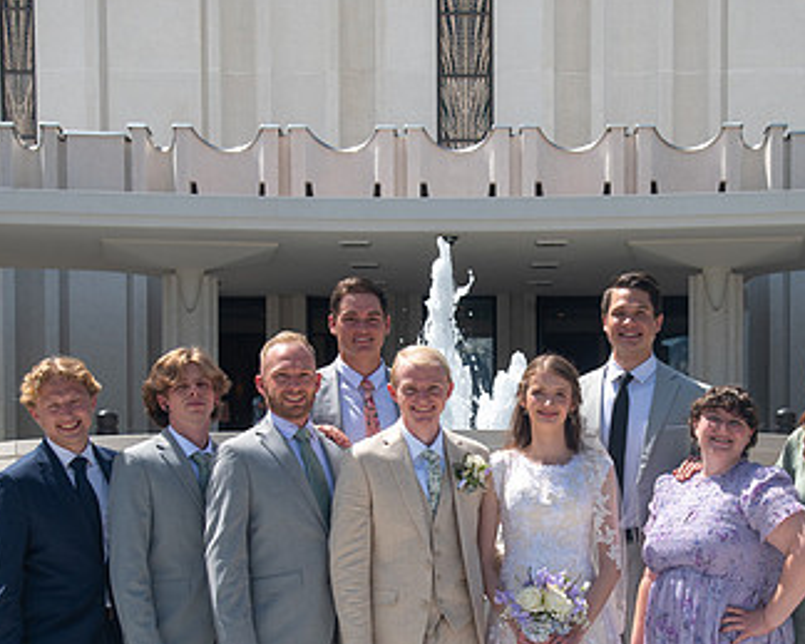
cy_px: 527
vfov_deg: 16.2
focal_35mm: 94
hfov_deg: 20.3
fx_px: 2239
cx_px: 497
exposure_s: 1/250
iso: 100
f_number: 8
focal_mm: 48
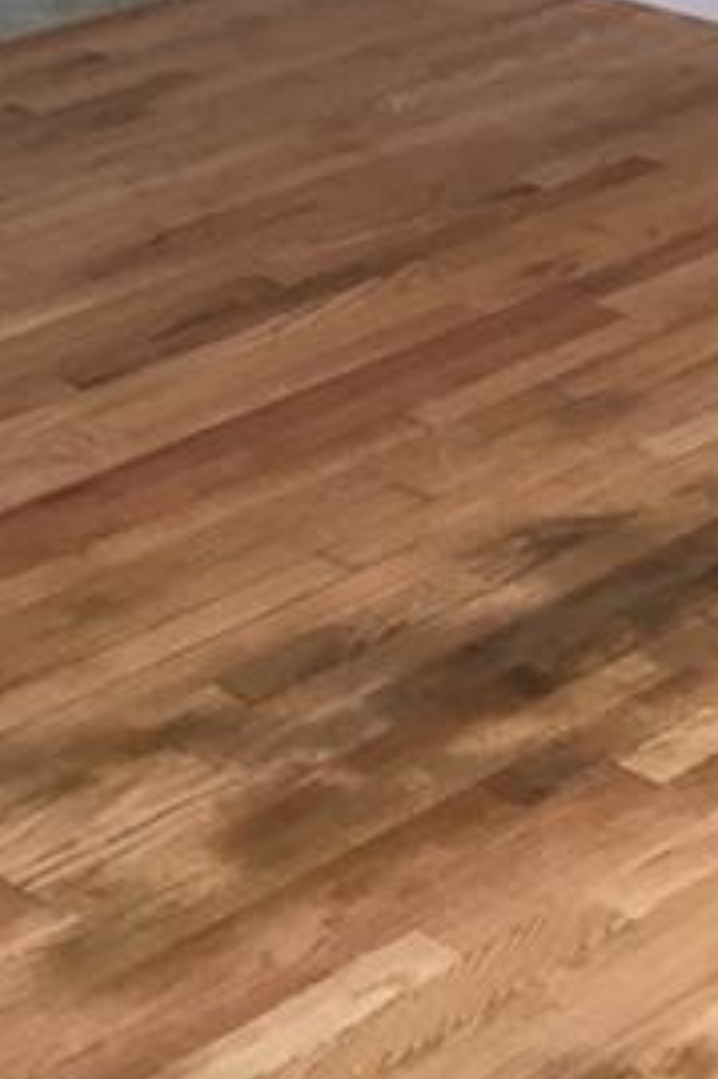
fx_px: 3445
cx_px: 253
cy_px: -397
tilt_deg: -10.5
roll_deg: +0.5
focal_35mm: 115
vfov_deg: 16.6
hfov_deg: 11.9
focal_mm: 4.15
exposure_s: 1/30
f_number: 2.2
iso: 40
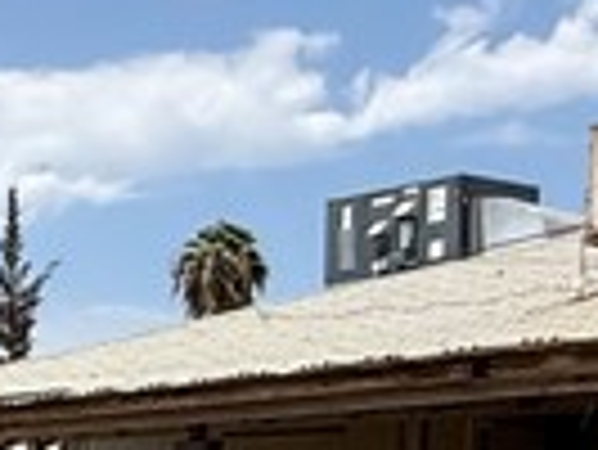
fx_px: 1867
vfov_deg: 13.1
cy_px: 630
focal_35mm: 108
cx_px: -715
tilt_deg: -0.7
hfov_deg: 14.2
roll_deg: -2.6
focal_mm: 2.22
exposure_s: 1/3289
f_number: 2.2
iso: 50
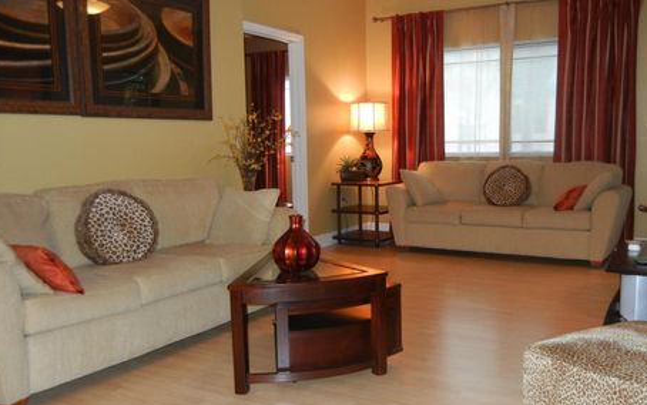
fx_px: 617
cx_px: 351
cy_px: 222
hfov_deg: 55.2
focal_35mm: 35
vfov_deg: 36.3
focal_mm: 5.4
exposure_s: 1/30
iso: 387
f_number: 3.5
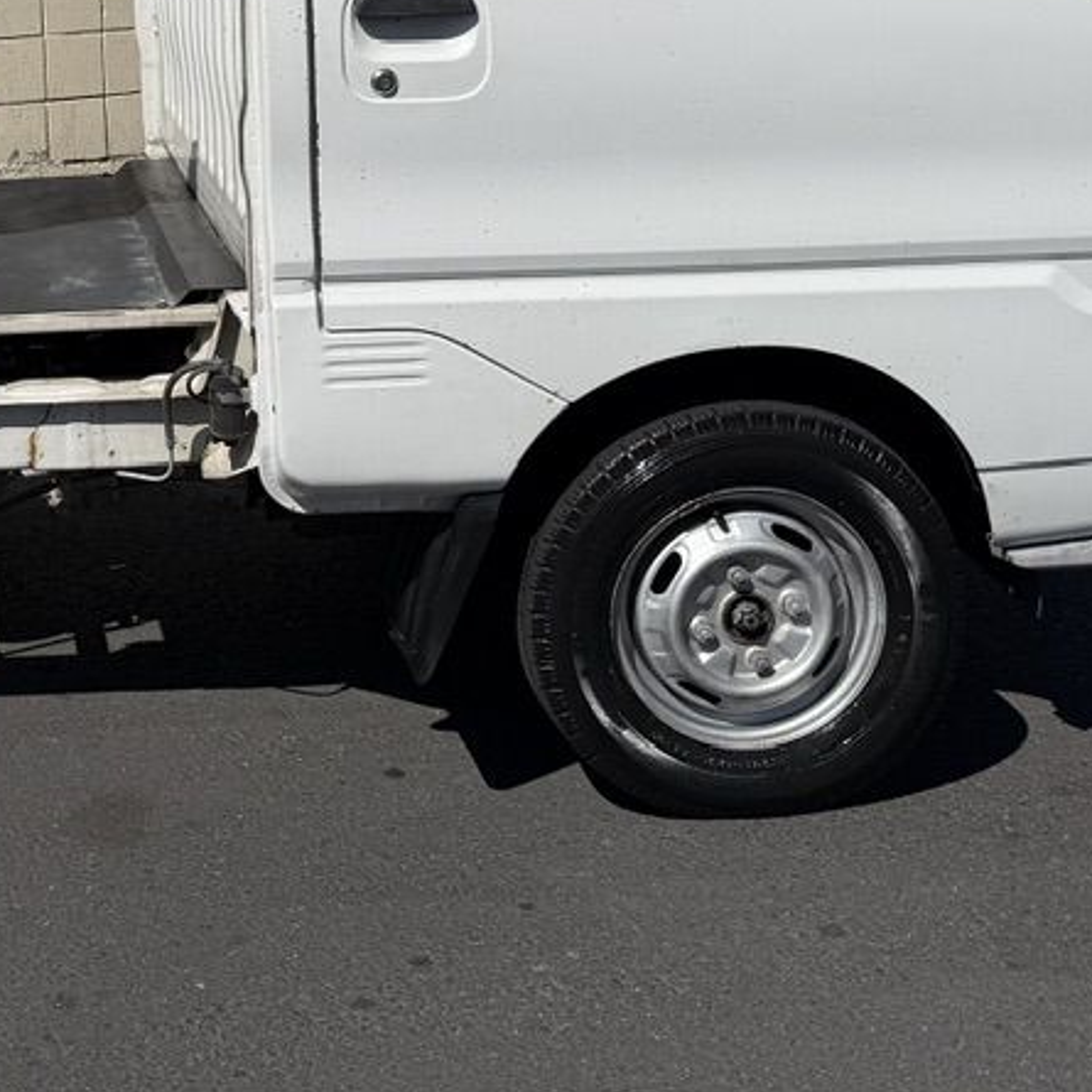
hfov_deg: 26.0
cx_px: -110
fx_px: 2177
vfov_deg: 26.4
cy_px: -37
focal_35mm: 61
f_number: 1.78
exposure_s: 1/10309
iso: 80
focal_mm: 6.76
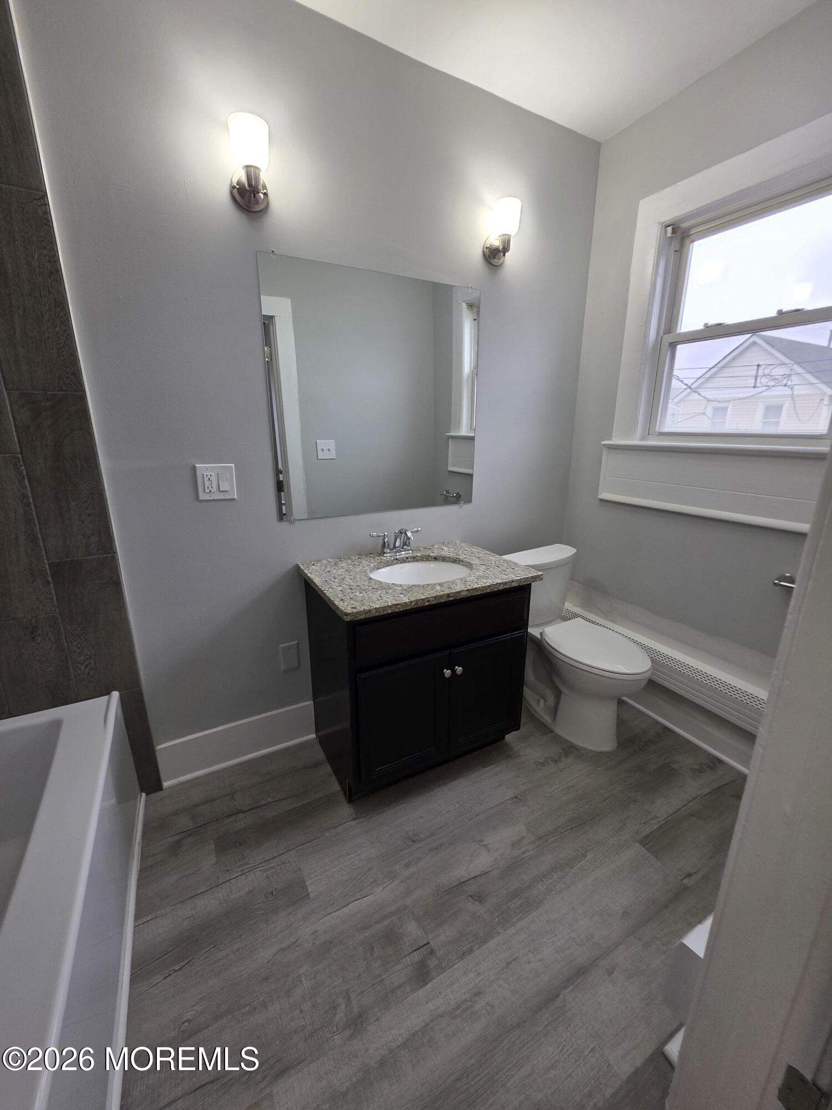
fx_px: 417
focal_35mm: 13
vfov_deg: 106.2
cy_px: 555
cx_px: 416
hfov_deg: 89.9
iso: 64
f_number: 1.9
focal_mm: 2.2
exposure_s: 1/120
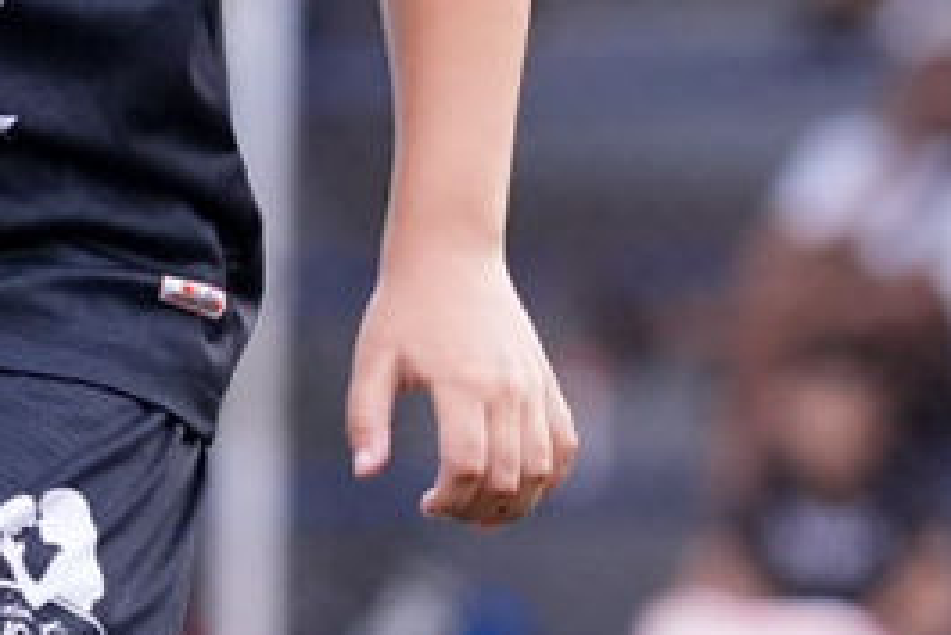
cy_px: 655
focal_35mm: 765
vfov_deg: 1.8
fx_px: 20220
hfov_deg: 2.7
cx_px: -553
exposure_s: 1/1000
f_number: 2.8
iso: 3200
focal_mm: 126.5
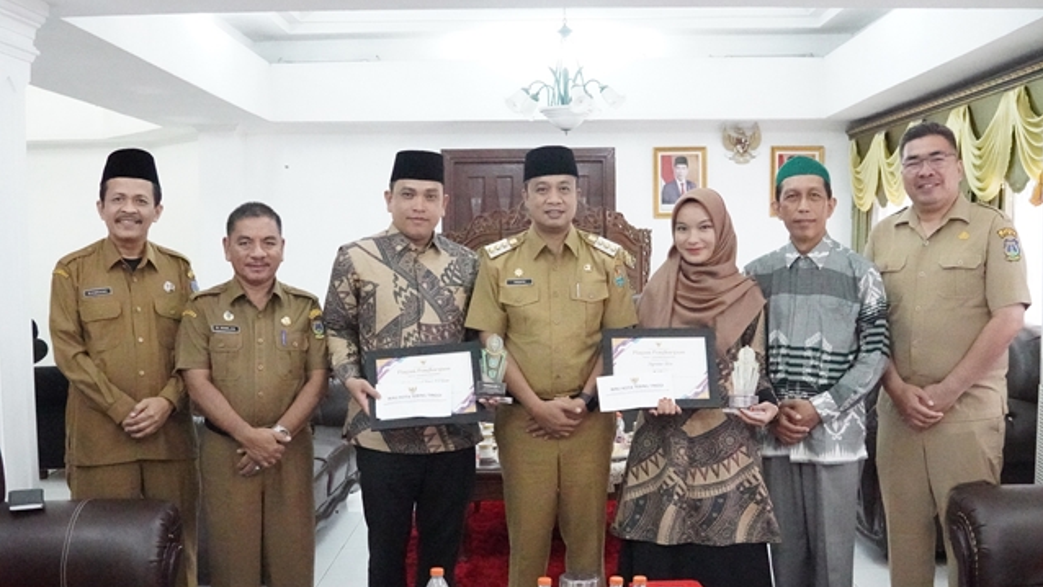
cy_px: 339
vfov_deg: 29.0
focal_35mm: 41
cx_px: 522
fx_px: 1134
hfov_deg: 49.4
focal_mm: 26
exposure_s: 1/500
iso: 40000
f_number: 4
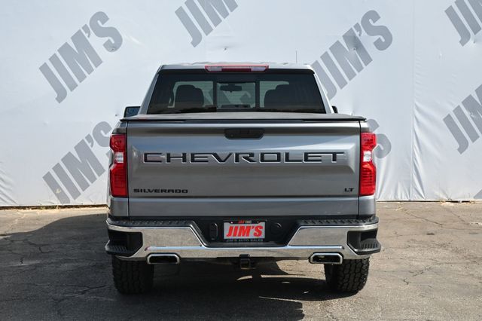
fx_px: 783
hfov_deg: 34.2
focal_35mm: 58
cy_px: 160
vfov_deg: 23.2
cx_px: 241
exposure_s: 1/250
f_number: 5.6
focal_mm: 39
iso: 220
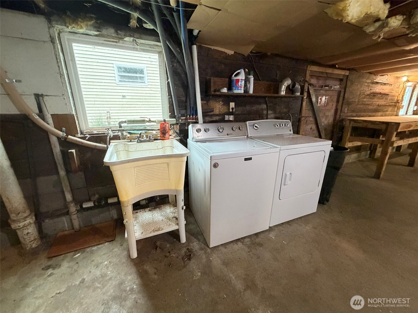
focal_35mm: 14
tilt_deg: -17.1
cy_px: 156
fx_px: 169
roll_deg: +0.0
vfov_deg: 85.7
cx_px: 209
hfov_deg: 102.1
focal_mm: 2.22
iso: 500
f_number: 2.2
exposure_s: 1/60
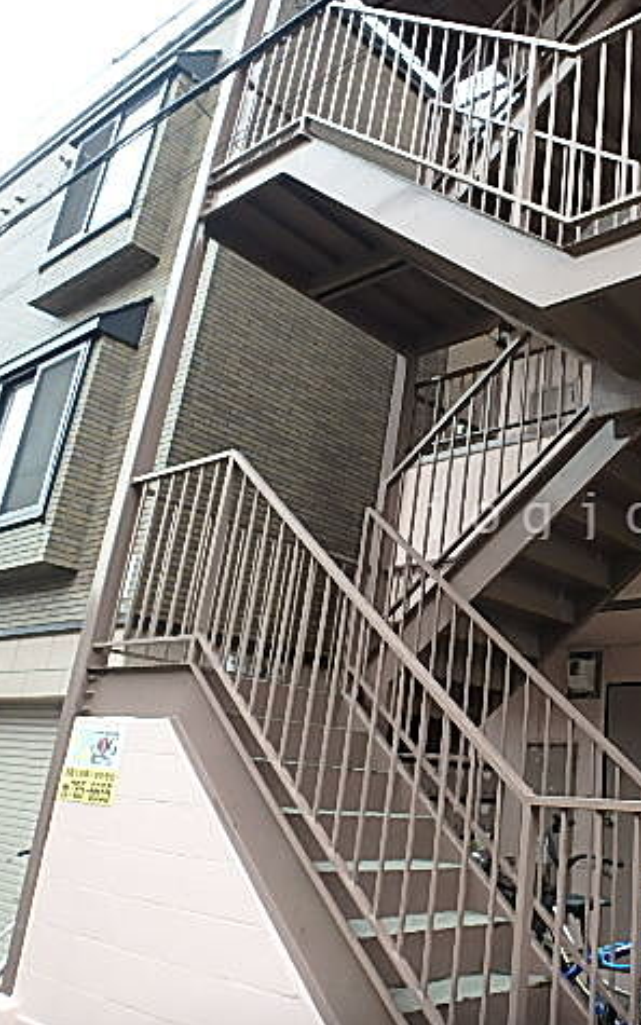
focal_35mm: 30
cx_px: 570
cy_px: 514
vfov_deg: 62.9
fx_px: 838
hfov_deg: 39.1
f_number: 3.5
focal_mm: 3.7
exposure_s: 1/60
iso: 160
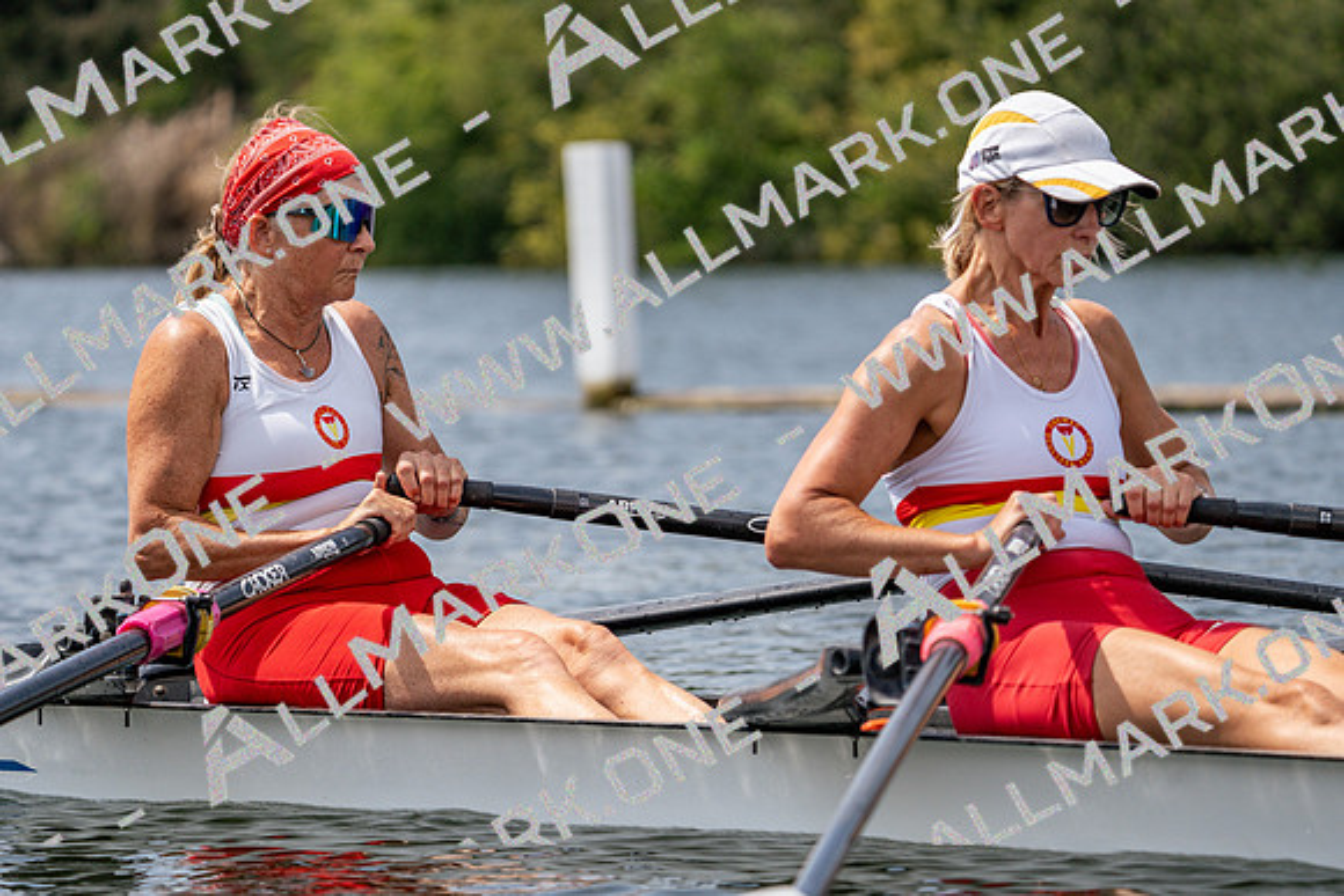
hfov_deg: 8.9
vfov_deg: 6.0
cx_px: 672
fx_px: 8588
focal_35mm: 230
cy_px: 448
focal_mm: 230
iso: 200
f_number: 5.6
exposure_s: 1/1600
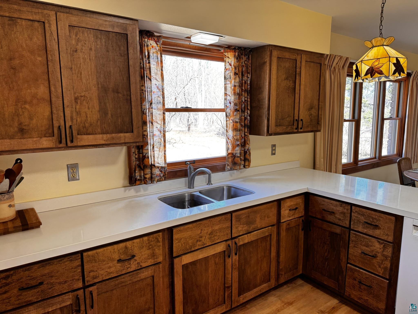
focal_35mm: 24
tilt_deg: -9.3
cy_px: 157
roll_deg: -0.3
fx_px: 290
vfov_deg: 56.8
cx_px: 209
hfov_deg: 71.6
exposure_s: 1/60
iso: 160
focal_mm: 6.76
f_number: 1.78
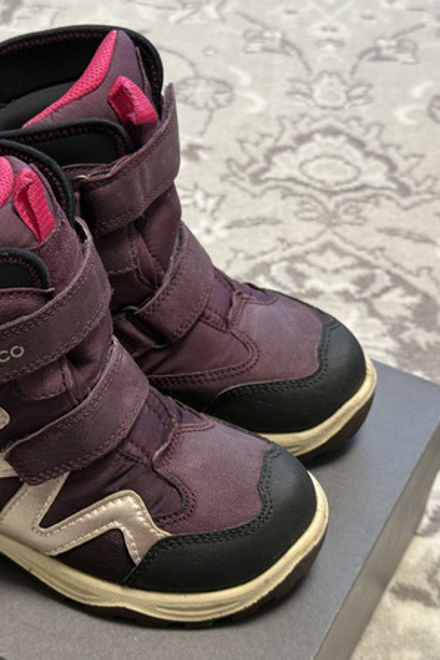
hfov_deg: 20.1
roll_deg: -0.7
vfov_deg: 30.1
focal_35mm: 67
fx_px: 1228
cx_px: 81
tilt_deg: -41.4
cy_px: 331
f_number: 1.78
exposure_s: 1/60
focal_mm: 6.76
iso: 200
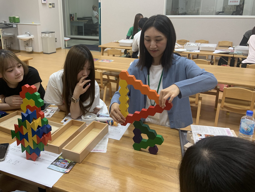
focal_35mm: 32
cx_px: 100
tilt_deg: -17.9
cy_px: 81
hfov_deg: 56.3
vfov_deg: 44.0
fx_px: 236
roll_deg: +0.7
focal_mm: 4.25
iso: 64
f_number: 1.8
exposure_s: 1/90
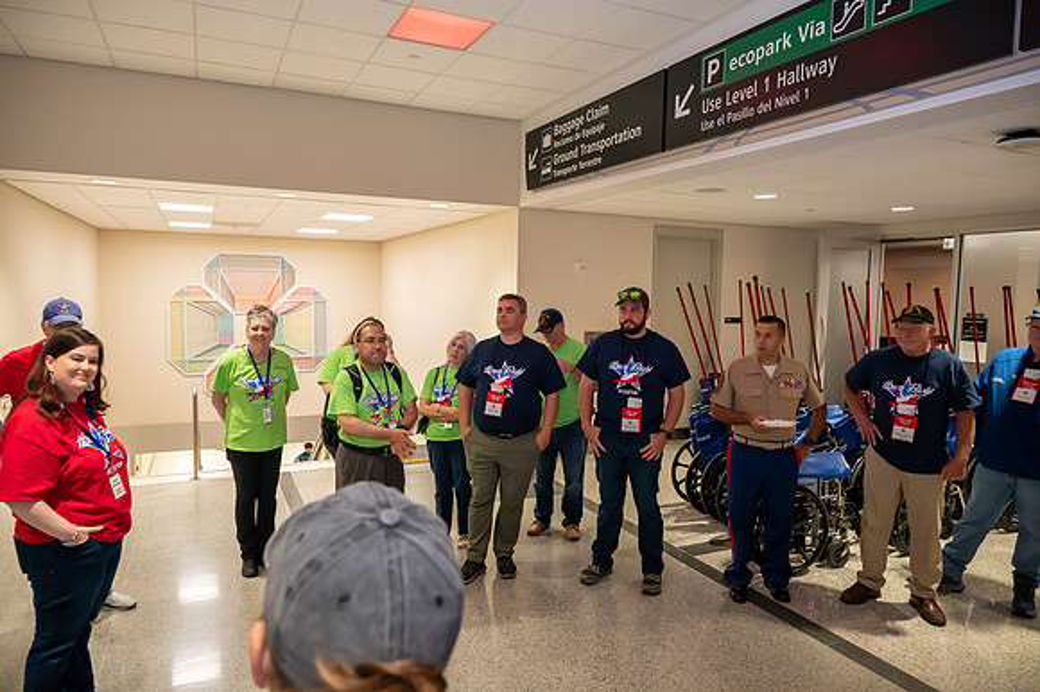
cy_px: 346
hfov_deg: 73.8
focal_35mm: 24
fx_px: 693
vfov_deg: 53.1
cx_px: 520
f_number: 5
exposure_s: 1/160
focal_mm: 24
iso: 5600
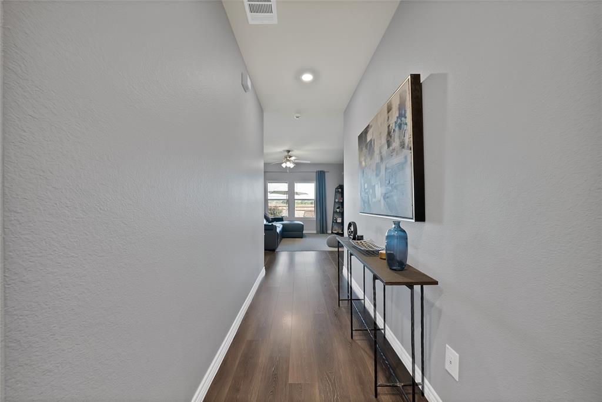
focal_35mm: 12
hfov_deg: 112.6
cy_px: 201
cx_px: 301
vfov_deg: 90.1
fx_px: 201
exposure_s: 1/2
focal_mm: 12
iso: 640
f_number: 9
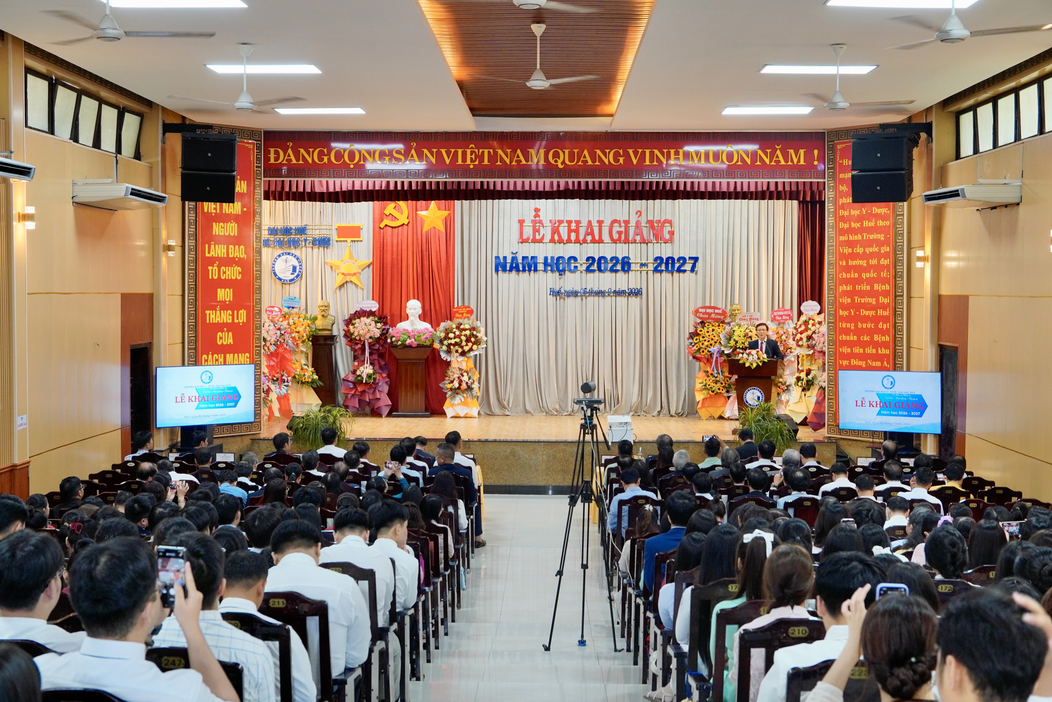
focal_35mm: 45
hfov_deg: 43.6
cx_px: 526
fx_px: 1315
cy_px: 351
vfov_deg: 29.9
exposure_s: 1/60
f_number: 4.5
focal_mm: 30
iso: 640
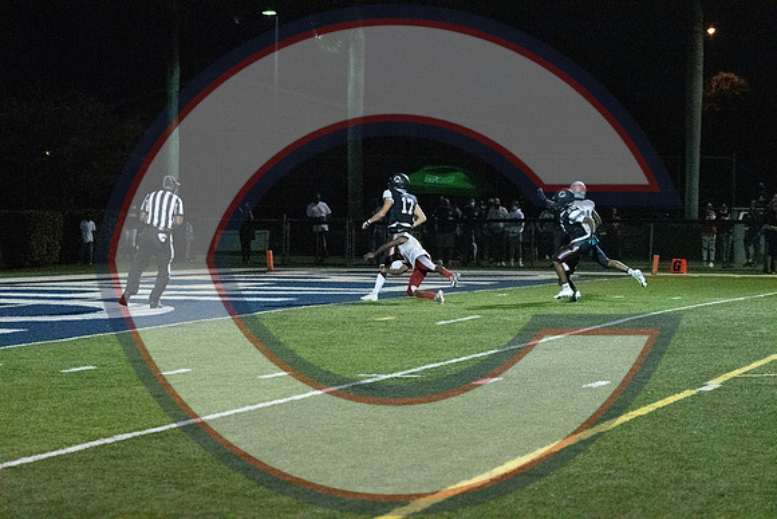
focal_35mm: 105
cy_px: 260
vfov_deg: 13.0
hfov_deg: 19.5
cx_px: 388
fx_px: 2267
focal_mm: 70
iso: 36000
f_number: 2.8
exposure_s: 1/3200
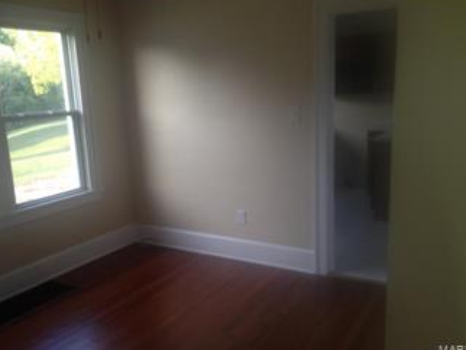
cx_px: 236
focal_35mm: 37
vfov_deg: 38.7
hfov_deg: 50.1
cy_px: 175
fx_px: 498
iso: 50
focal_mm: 4.28
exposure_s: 1/31
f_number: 2.4
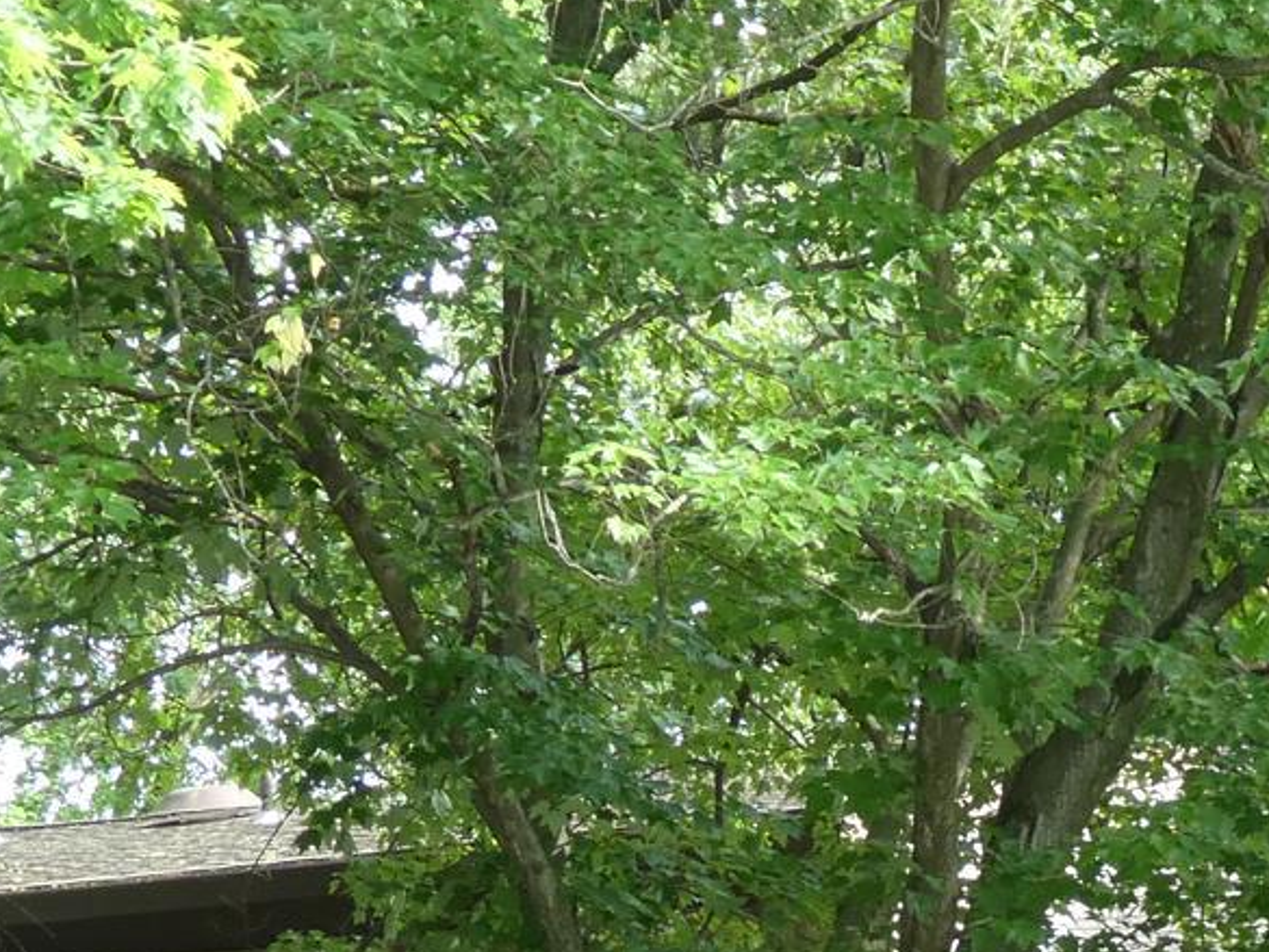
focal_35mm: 154
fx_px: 5647
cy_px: 1243
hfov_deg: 12.7
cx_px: 1273
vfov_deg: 9.5
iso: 160
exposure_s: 1/80
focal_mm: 7.8
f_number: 3.9
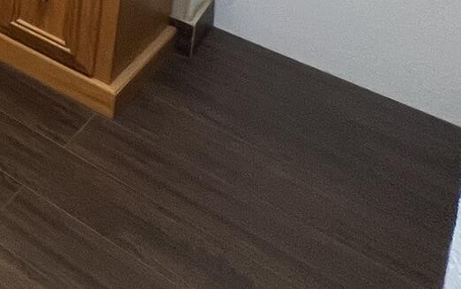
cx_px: -429
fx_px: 679
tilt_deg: -7.8
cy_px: -339
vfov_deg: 16.2
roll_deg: -1.4
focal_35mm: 54
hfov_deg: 20.4
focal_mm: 1.57
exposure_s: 1/60
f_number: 1.8
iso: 160
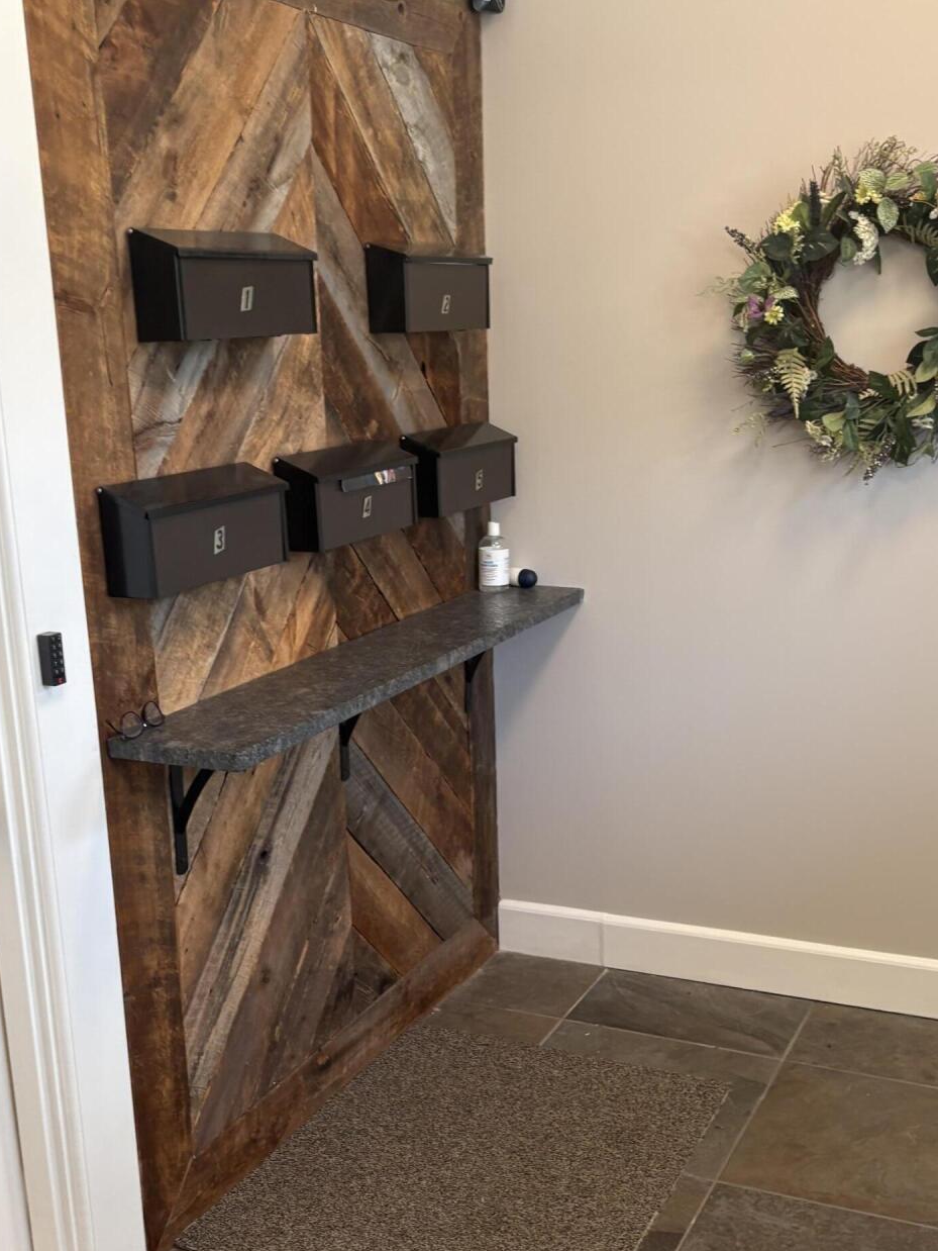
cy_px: 783
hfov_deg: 34.3
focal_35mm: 42
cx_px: 501
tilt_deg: -18.5
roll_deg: +1.0
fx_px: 1517
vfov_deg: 44.4
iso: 100
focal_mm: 5.96
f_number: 1.6
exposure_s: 1/60
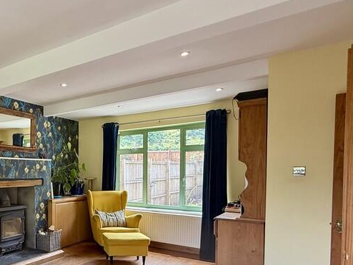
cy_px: 179
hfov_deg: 54.1
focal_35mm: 29
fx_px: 296
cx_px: 38
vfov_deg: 47.4
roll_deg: +0.2
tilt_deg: -0.9
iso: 125
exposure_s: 1/100
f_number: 2.2
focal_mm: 2.22
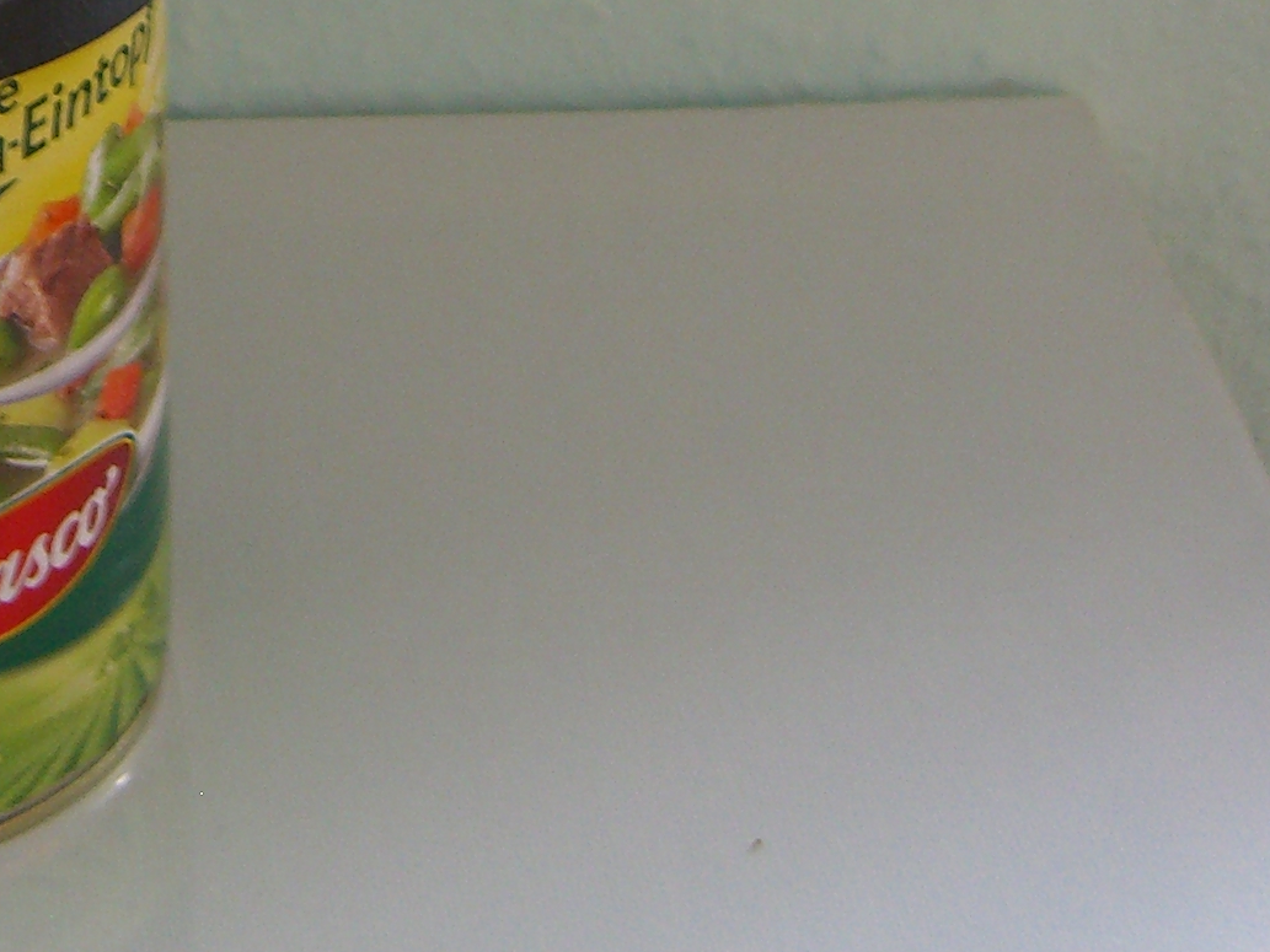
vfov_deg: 12.5
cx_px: -178
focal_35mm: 113
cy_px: -423
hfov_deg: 16.8
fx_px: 4146
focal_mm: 7.9
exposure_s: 1/25
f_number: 2.8
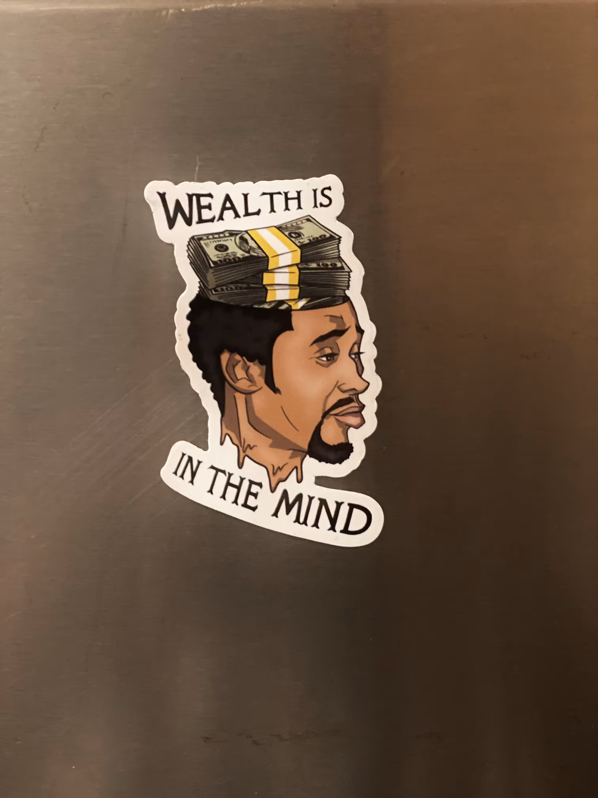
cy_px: 399
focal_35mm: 52
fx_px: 1198
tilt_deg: -4.5
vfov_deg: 36.8
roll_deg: +0.2
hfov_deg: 28.0
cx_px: 299
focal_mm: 6
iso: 500
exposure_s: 1/15
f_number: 2
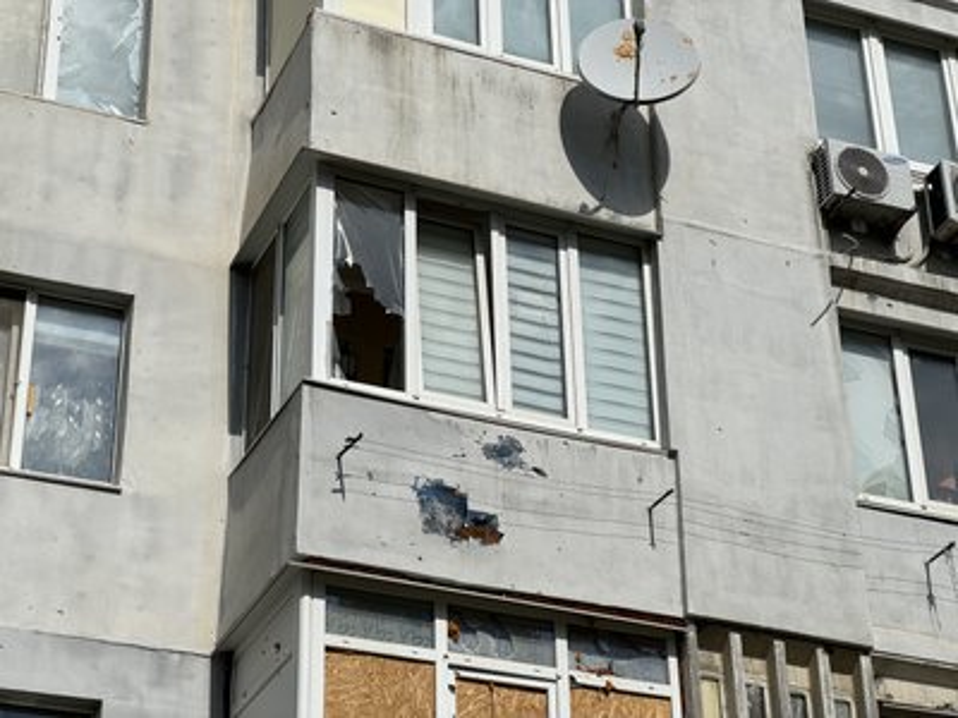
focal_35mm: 77
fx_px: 2131
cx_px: 479
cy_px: 359
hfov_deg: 25.3
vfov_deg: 19.1
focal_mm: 9
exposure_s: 1/2370
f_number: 2.8
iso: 32
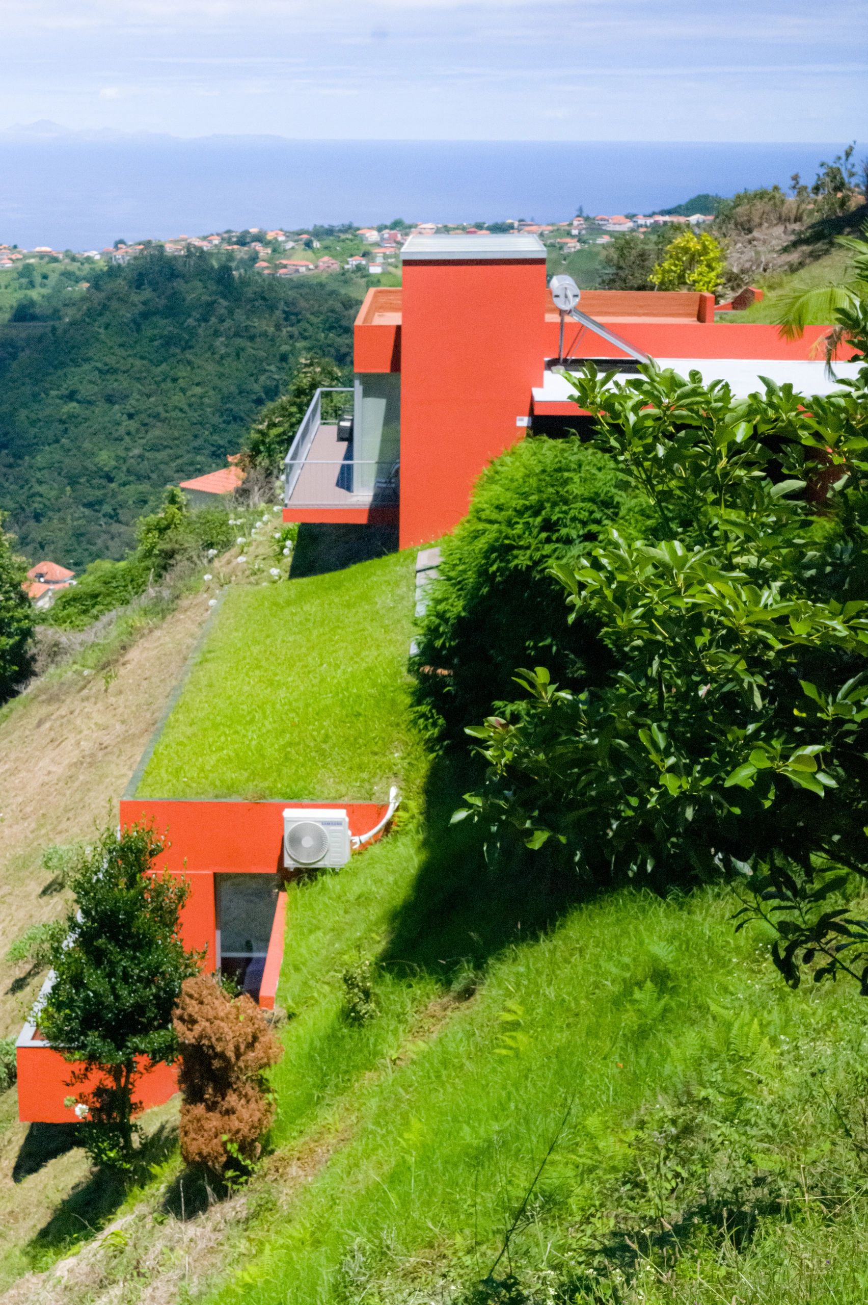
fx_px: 2751
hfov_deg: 17.9
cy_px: 652
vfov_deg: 26.7
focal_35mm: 76
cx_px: 434
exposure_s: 1/8000
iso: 6400
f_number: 14
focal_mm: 50
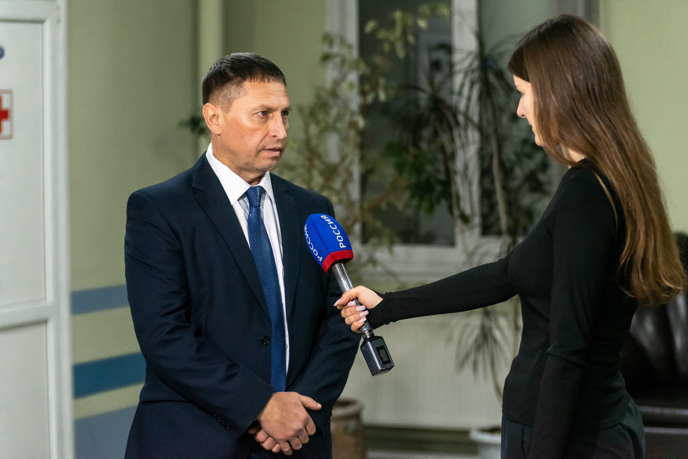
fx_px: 2103
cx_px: 344
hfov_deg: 18.6
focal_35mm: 110
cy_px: 230
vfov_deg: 12.5
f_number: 4
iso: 5000
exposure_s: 1/640
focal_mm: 110
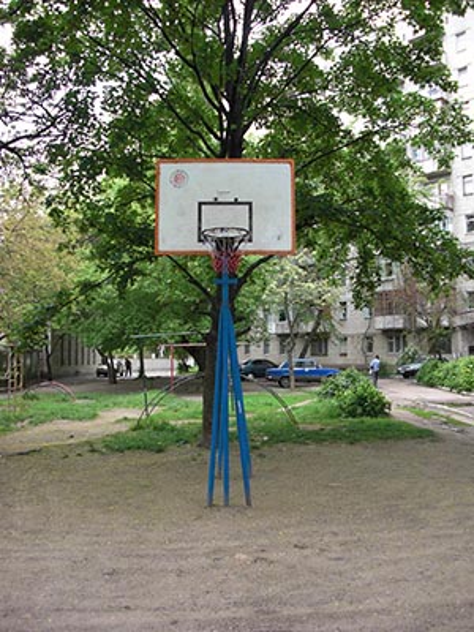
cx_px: 237
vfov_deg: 51.4
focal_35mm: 36
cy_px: 316
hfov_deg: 39.7
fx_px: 657
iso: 50
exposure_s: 1/100
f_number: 2.8
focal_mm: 6.3
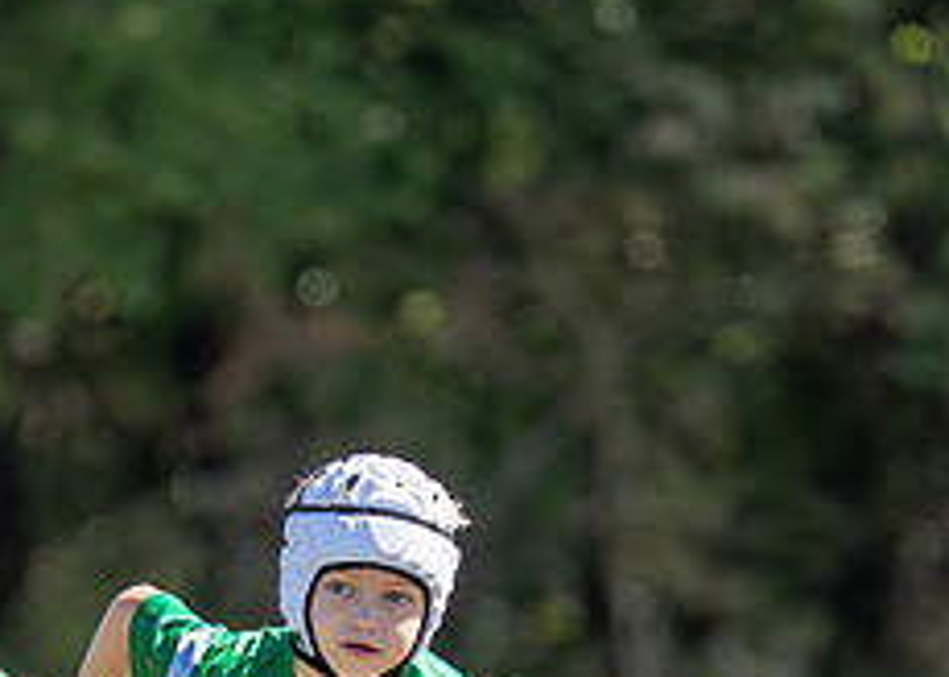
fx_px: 29415
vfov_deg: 1.3
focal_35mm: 1092
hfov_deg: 1.8
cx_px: 418
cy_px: 943
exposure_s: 1/2000
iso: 200
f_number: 2.8
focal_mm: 200
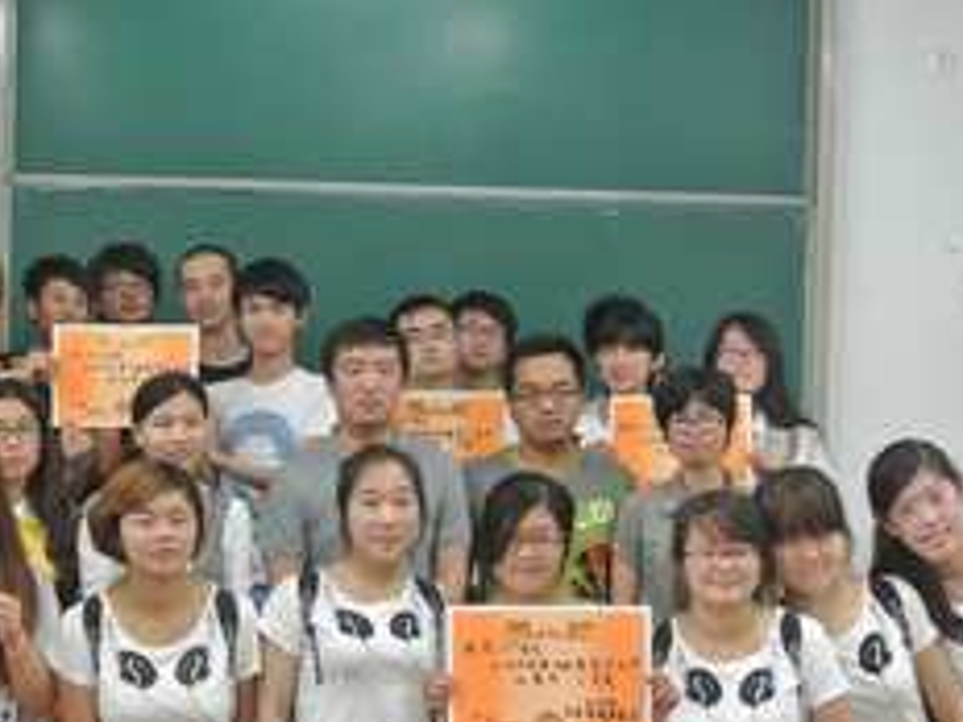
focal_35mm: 68
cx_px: 328
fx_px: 1892
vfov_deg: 21.6
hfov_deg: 28.4
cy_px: 438
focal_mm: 14.5
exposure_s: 1/30
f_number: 4
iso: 800
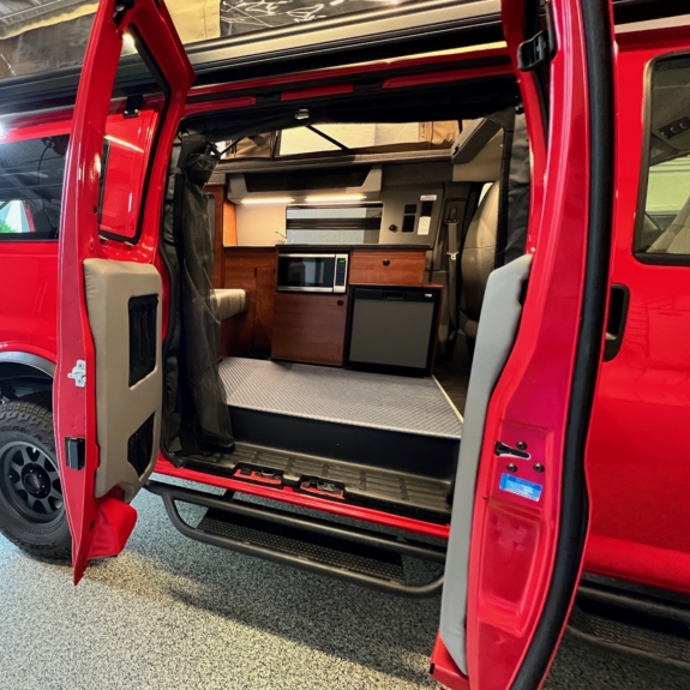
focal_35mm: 16
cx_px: 218
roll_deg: -0.6
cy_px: 342
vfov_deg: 87.4
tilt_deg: -11.6
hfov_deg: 83.8
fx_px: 361
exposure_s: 1/40
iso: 800
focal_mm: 1.57
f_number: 1.8
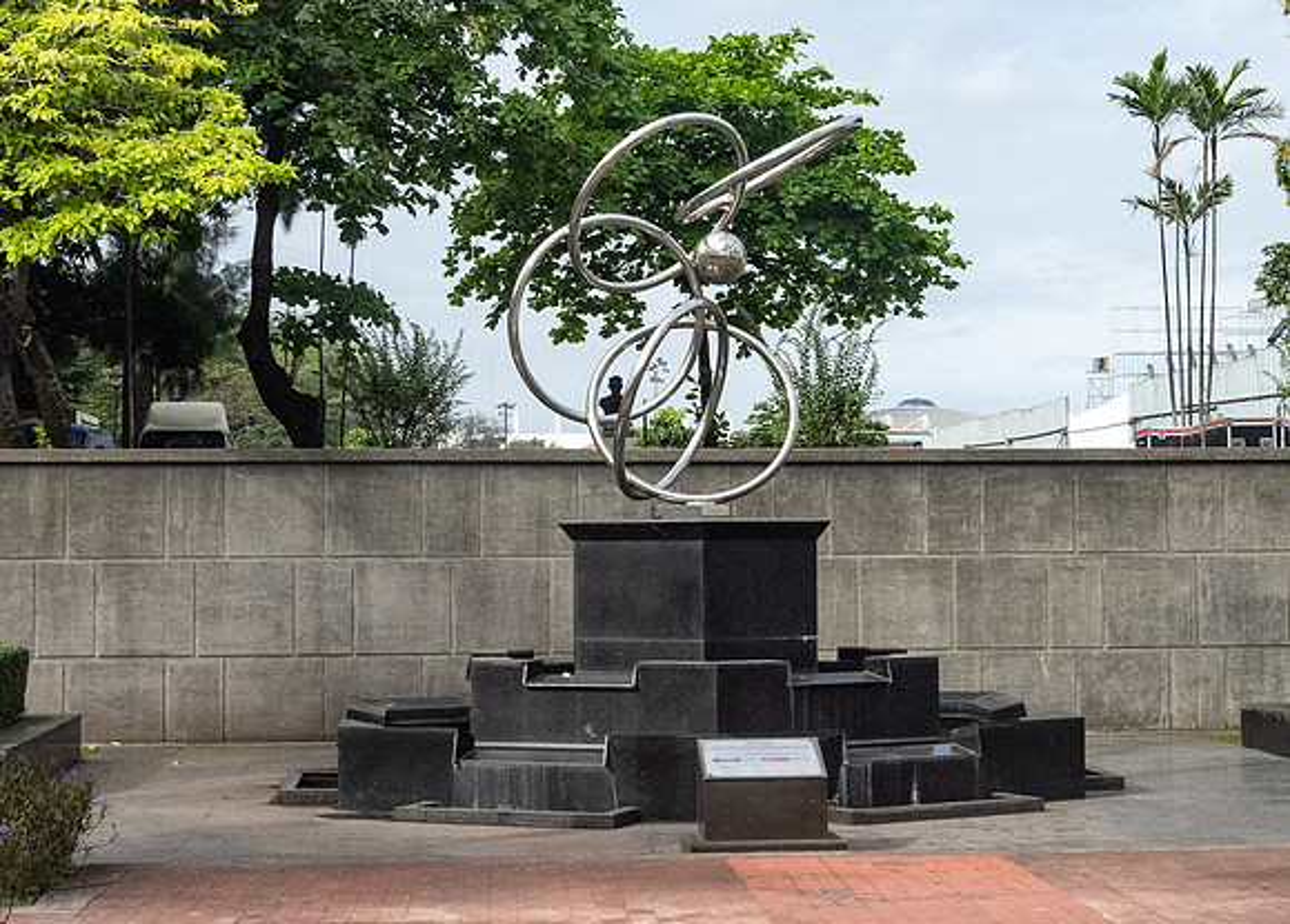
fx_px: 2591
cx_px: 666
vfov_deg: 20.2
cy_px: 435
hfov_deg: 28.0
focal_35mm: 71
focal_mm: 24
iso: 1800
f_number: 5.6
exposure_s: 1/640
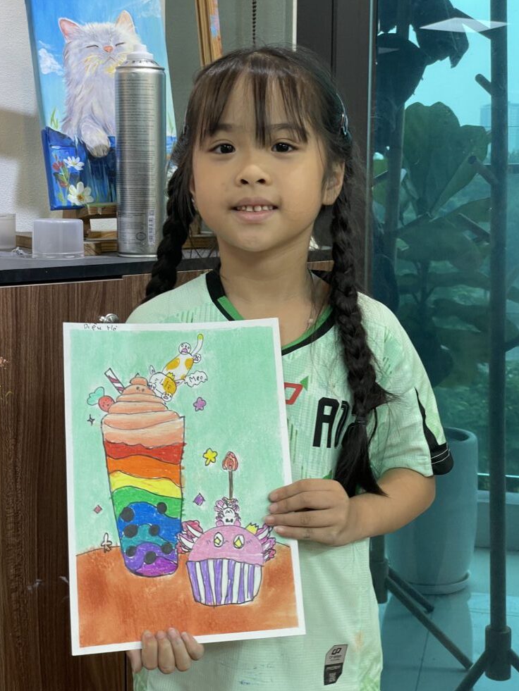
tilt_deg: -8.2
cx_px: 259
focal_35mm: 53
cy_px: 340
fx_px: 1059
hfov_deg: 27.5
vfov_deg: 36.2
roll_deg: -0.1
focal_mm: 6
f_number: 2
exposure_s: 1/100
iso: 80
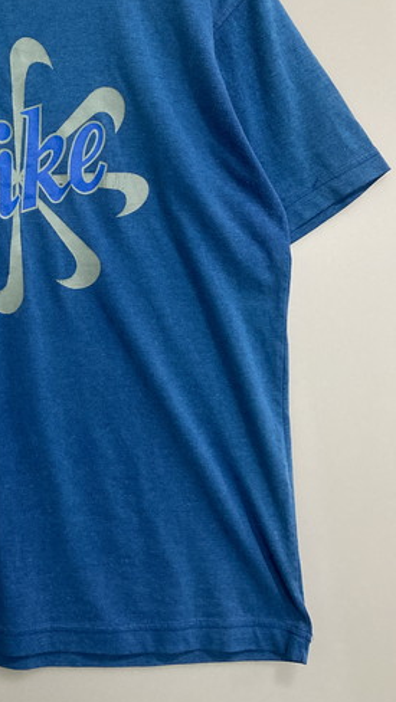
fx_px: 932
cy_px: 216
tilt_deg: -19.1
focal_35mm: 50
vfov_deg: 40.6
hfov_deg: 23.1
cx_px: 10
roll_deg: +0.4
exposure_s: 1/50
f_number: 1.8
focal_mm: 3.99
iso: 160
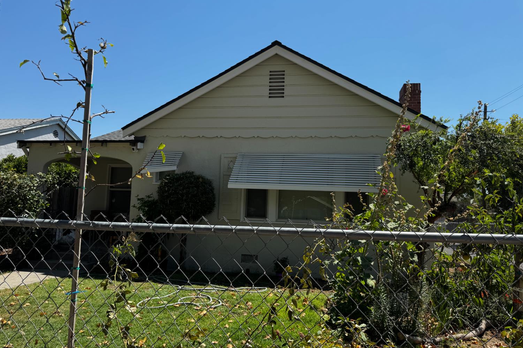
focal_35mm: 25
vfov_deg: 51.2
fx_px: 363
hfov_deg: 71.5
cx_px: 262
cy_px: 188
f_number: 1.78
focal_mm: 6.76
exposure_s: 1/3413
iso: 80
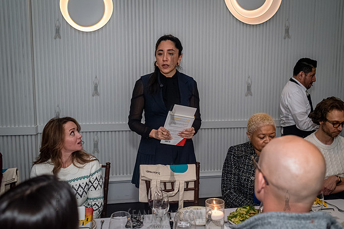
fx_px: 341
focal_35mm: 36
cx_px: 172
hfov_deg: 53.5
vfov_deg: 37.2
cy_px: 114
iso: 6400
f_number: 4.5
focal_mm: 35
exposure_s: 1/400
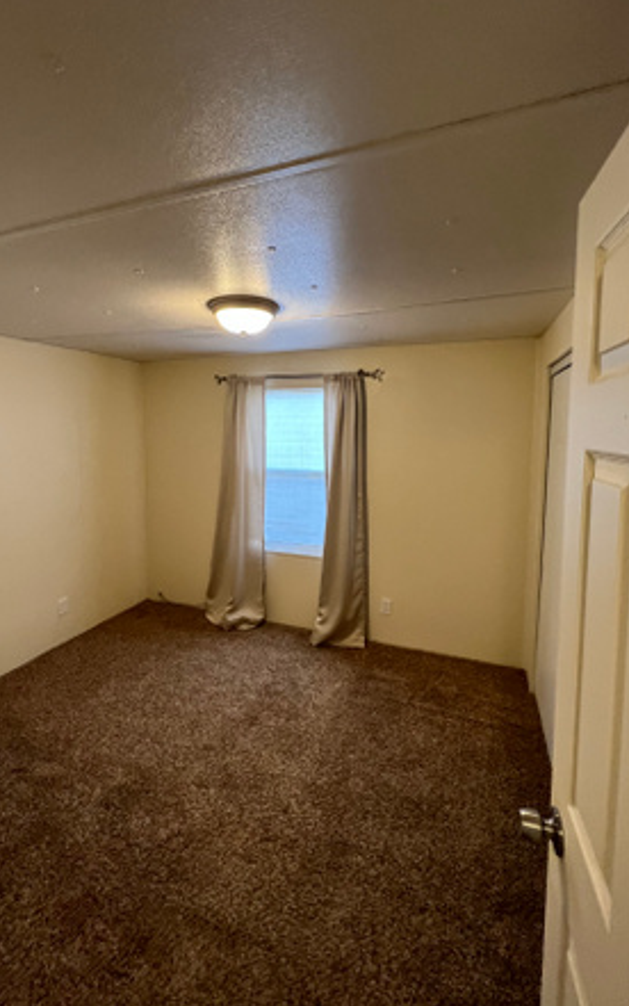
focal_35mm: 15
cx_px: 294
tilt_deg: -5.2
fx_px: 411
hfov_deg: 74.8
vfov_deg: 101.3
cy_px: 468
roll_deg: +1.1
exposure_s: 1/120
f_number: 1.8
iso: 250
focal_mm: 1.57
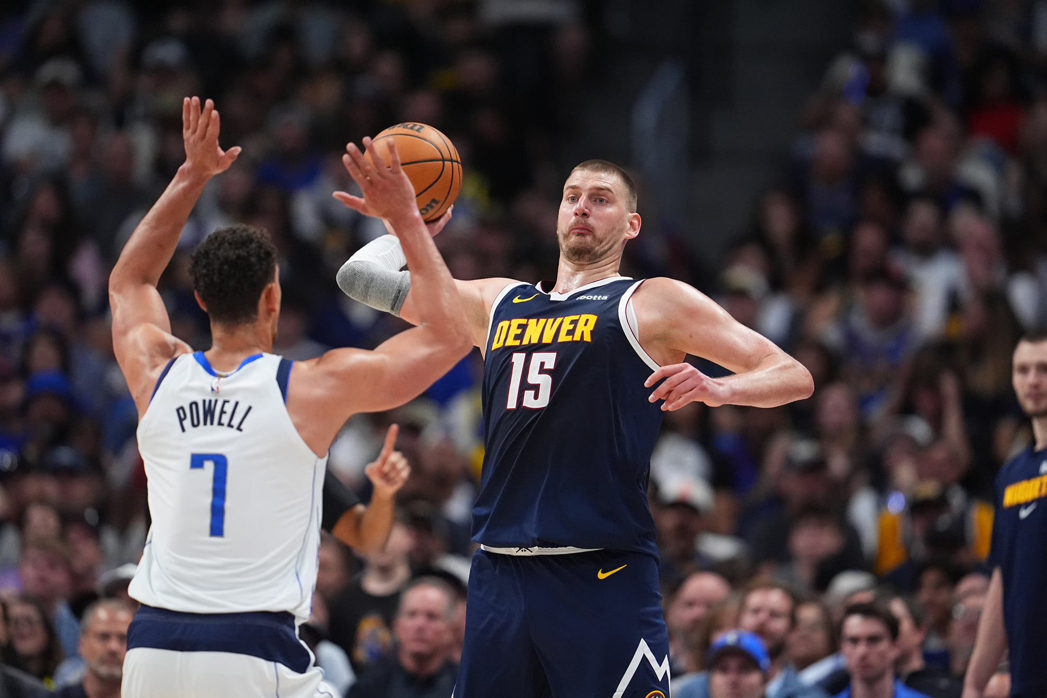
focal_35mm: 400
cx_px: 524
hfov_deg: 5.2
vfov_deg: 3.4
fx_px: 11632
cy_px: 349
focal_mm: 400
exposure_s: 1/2000
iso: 5000
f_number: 3.2
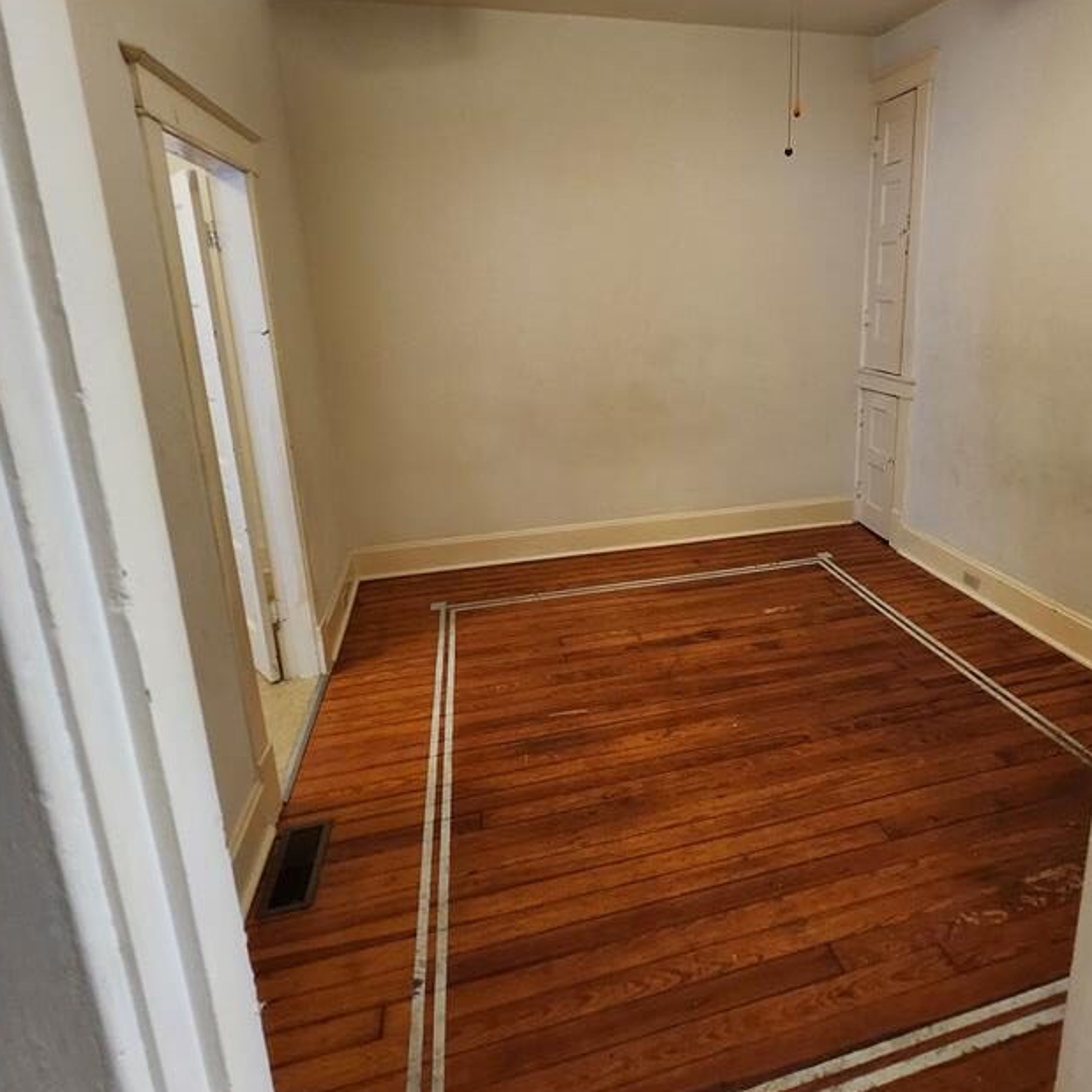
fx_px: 678
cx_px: 656
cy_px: 460
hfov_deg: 76.8
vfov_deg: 77.1
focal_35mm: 19
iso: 400
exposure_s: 1/30
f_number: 2.2
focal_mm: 1.74
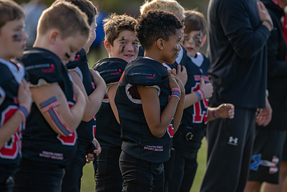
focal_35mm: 282
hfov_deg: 7.3
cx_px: 159
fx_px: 2248
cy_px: 69
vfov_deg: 4.9
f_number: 2.8
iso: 100
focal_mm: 200
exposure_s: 1/640
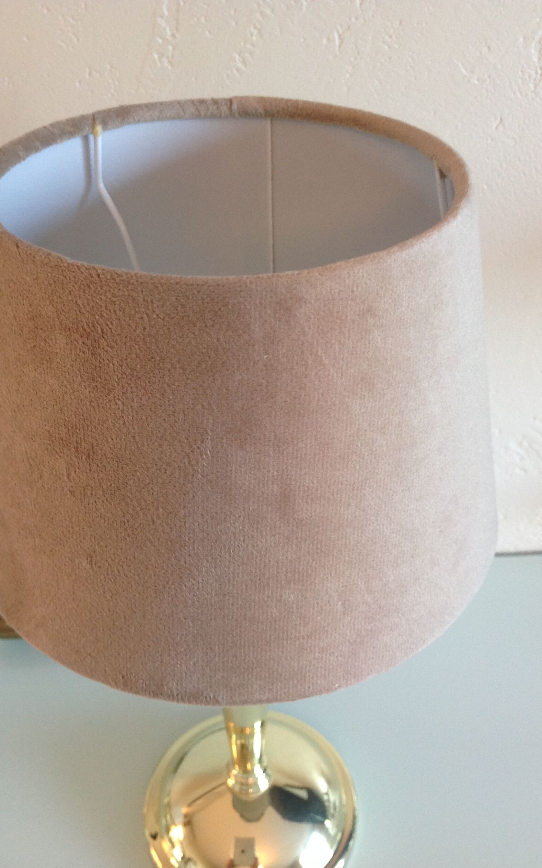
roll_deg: +3.9
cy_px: 431
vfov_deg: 51.5
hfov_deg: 33.6
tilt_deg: -37.3
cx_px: 251
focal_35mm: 38
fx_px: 898
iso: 100
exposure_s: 1/15
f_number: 2.4
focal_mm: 4.28
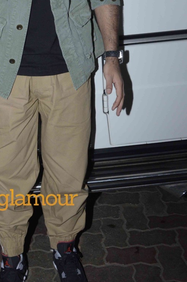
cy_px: 68
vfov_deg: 36.0
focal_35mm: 54
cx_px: 4
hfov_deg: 24.0
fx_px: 421
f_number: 11
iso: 800
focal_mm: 18
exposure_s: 1/200
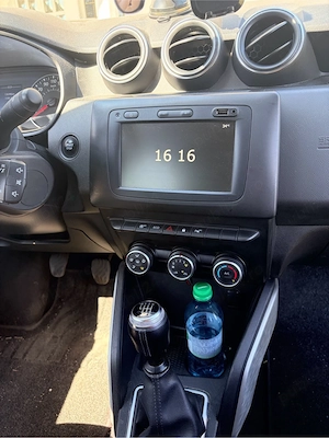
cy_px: 219
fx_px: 329
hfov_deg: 53.1
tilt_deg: -22.4
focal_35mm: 26
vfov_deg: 67.3
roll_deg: +4.3
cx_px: 164
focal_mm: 5.96
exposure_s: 1/122
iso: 125
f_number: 1.6
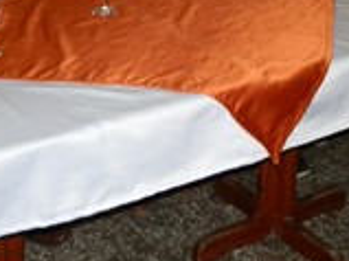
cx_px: 250
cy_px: -99
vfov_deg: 17.3
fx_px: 796
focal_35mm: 79
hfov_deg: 24.5
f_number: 3.1
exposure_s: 1/30
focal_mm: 5
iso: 100
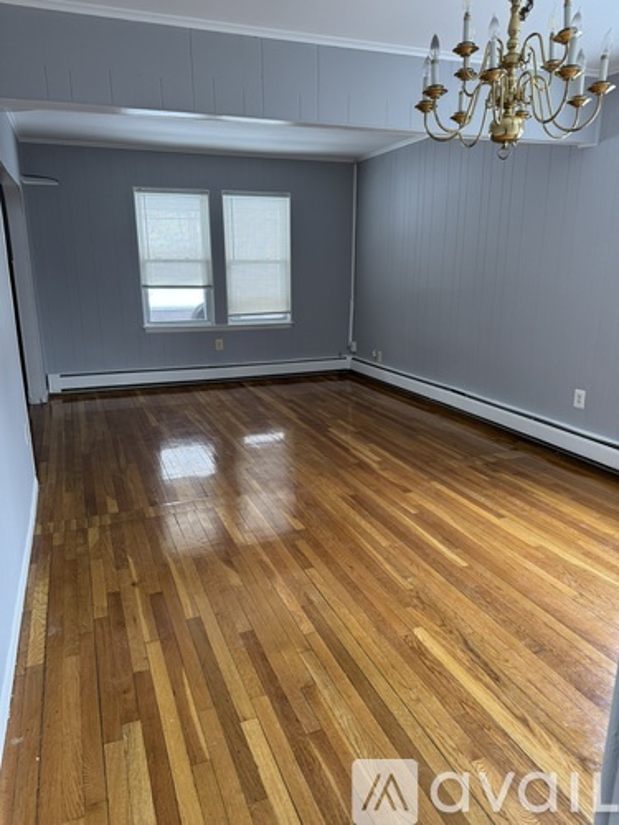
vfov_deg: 71.6
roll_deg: -0.1
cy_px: 412
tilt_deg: -15.2
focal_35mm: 24
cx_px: 310
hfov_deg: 56.8
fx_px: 572
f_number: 1.78
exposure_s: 1/79
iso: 200
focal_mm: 6.76
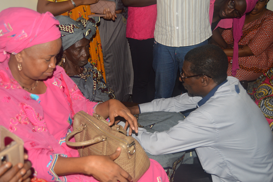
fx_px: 250
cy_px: 91
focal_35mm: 33
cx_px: 136
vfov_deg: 39.9
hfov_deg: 57.3
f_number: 3.5
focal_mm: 22
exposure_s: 1/200
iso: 400
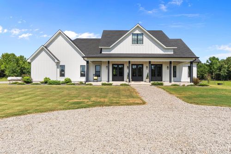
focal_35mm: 21
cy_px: 77
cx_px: 116
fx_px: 132
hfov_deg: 82.5
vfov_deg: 60.5
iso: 200
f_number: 9
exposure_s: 1/800
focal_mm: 13.7
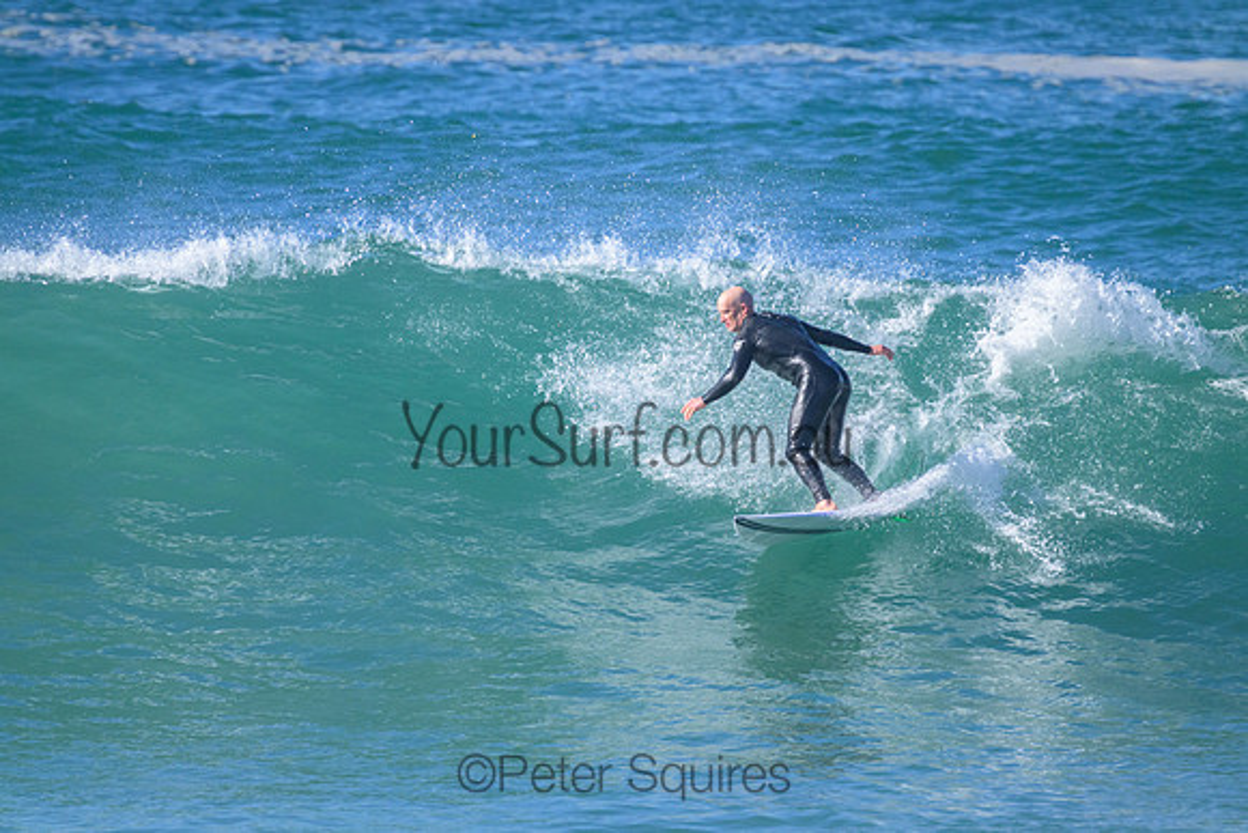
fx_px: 27739
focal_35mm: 800
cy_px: 416
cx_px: 624
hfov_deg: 2.6
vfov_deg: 1.7
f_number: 11
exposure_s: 1/2000
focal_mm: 800
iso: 2200
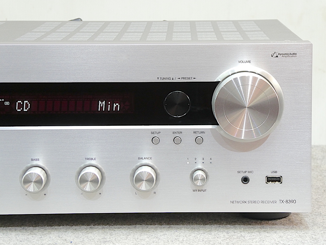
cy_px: 122
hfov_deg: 17.1
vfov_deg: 12.9
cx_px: 163
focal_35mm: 115
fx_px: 1083
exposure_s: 1/8
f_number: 5.1
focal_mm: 20.6
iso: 200
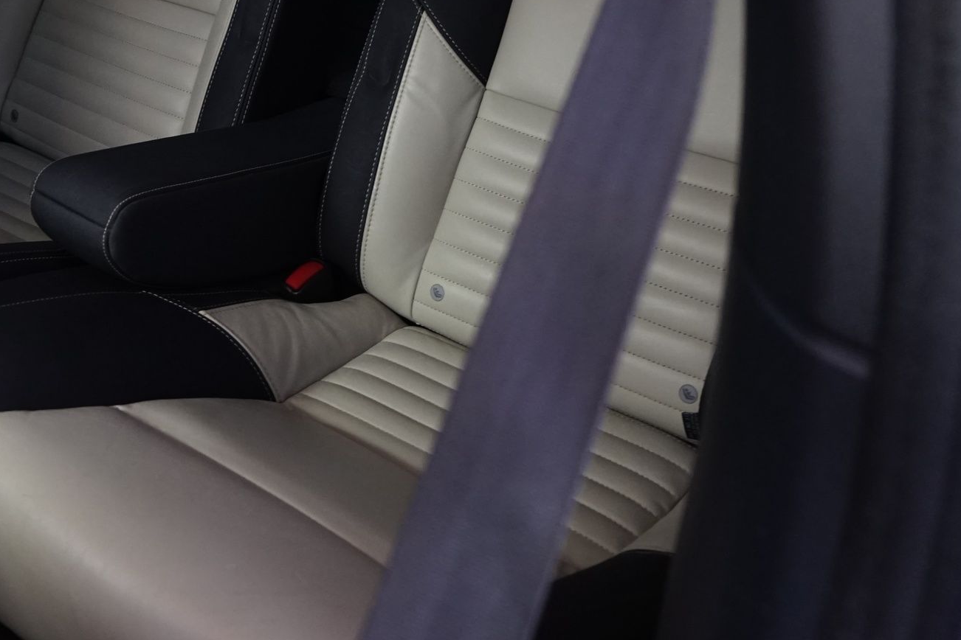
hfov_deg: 39.8
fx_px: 1281
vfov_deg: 26.8
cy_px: 28
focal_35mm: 48
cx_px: 223
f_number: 4.5
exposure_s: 1/8
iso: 1600
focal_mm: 25
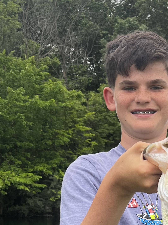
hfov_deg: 19.1
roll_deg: +2.9
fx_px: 479
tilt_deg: -1.5
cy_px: 205
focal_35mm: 74
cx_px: 183
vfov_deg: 25.5
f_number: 1.6
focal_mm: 5.1
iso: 50
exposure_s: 1/231
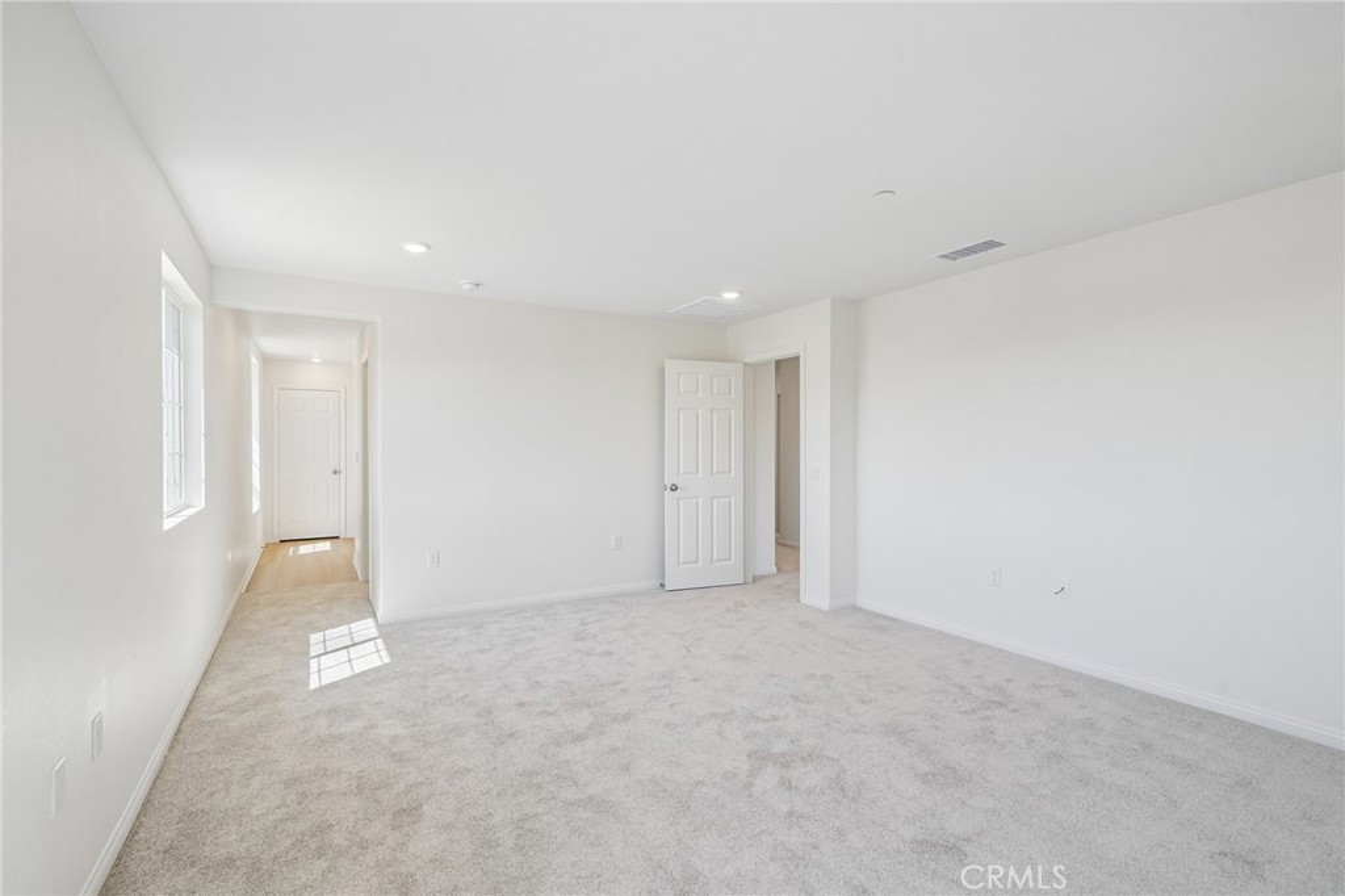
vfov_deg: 73.7
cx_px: 672
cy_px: 448
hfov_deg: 96.8
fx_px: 598
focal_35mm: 16
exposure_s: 1/30
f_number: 8
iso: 160
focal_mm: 16
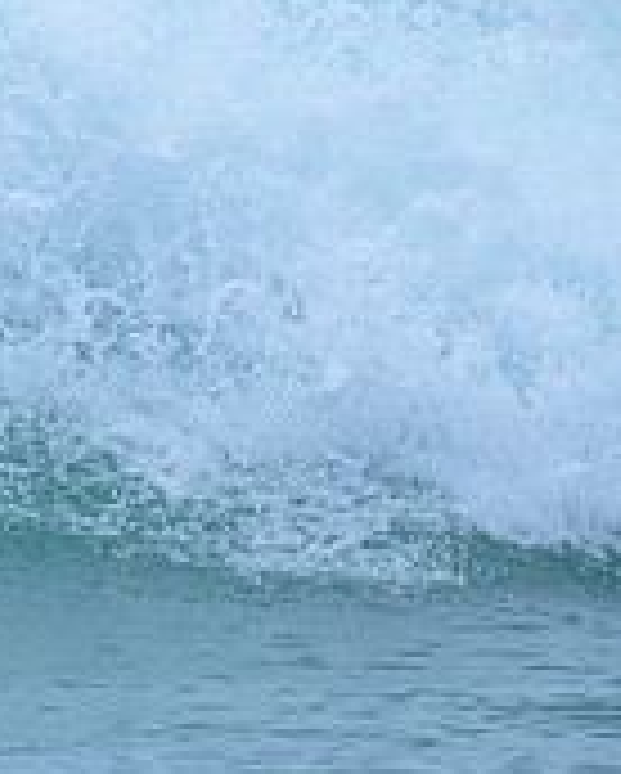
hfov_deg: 0.6
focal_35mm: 2807
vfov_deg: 0.7
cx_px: -571
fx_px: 64374
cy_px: 273
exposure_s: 1/2000
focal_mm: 800
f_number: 6.3
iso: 560
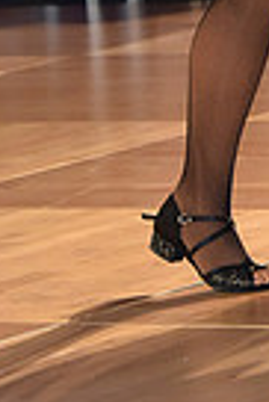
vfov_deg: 4.3
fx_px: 5321
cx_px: 430
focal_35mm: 476
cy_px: -293
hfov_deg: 2.9
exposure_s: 1/250
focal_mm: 112
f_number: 5
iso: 2000
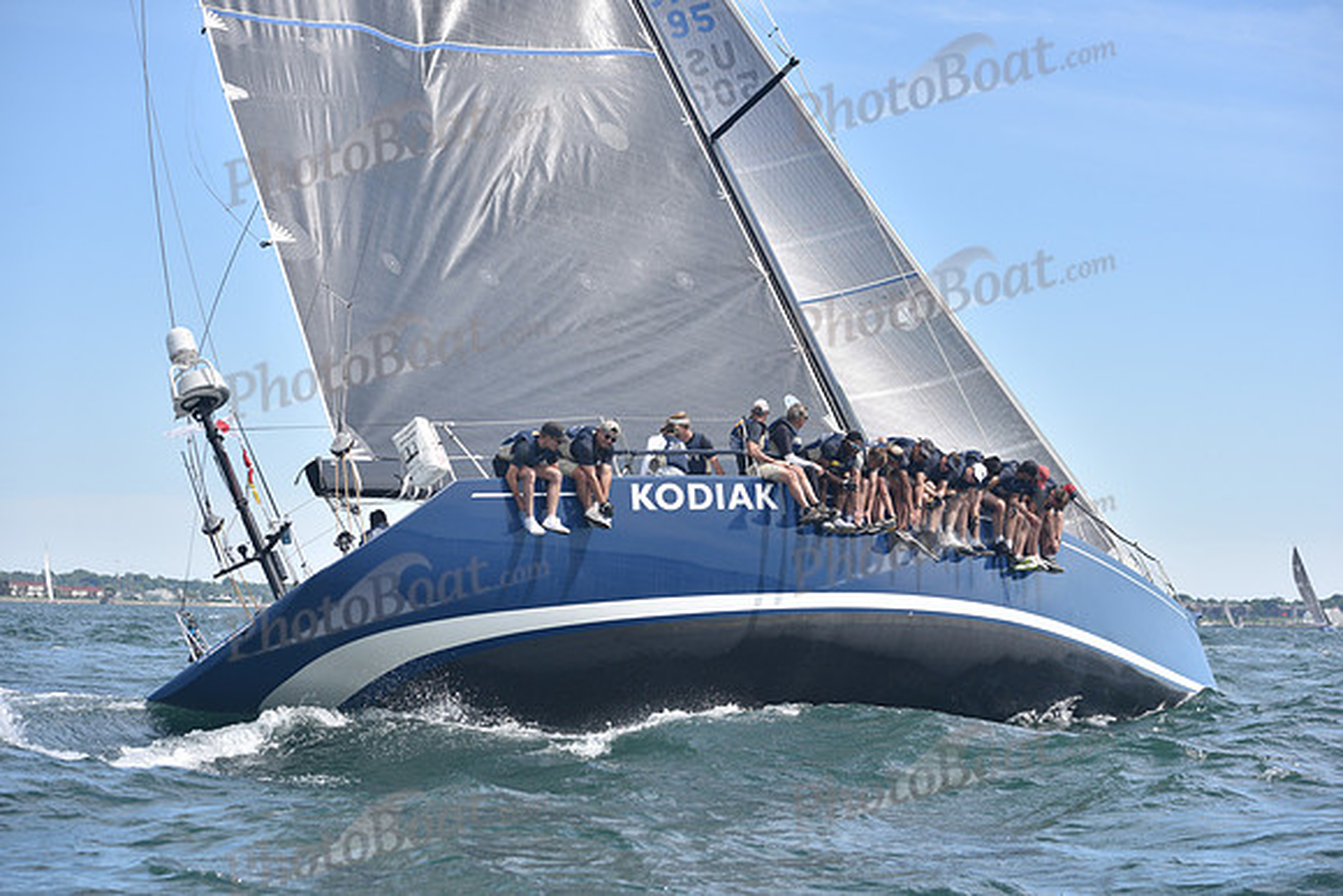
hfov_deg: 28.8
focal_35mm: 70
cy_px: 448
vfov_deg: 19.5
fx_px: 2612
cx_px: 672
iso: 320
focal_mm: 70
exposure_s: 1/800
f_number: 5.6
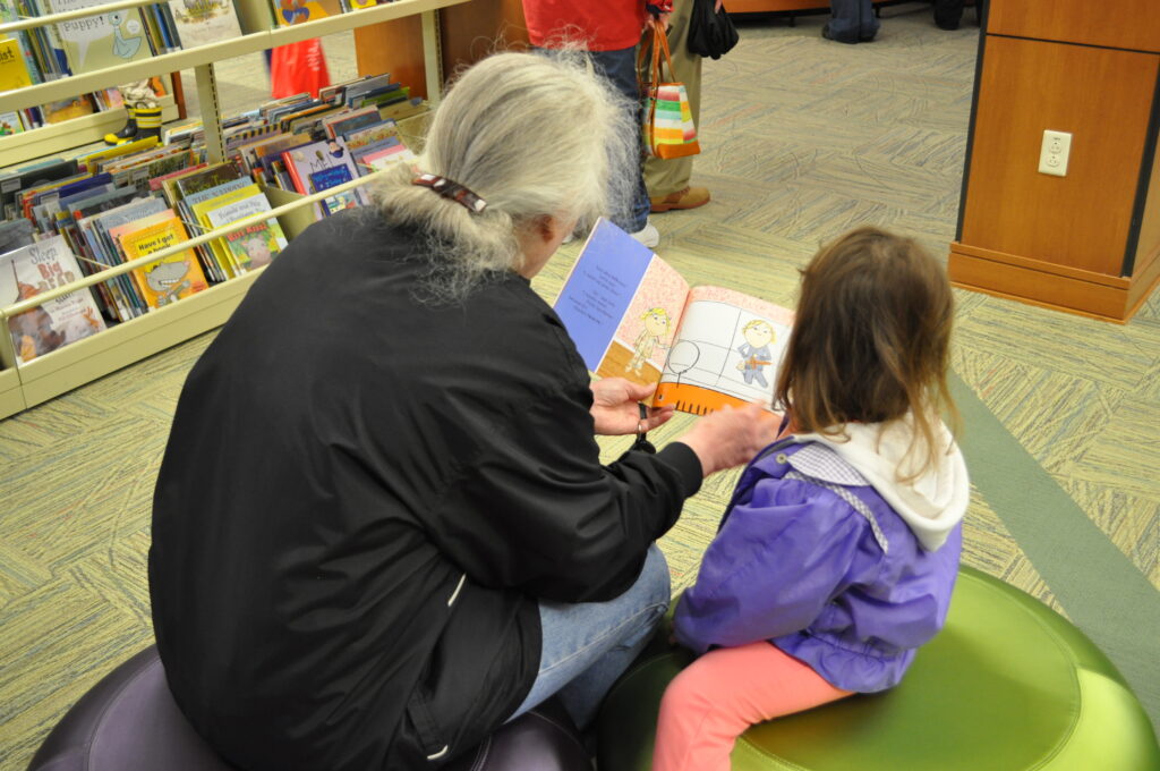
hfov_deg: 49.6
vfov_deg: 34.1
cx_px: 580
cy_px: 386
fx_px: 1255
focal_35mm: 39
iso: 800
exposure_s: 1/40
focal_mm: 26
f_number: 4.2
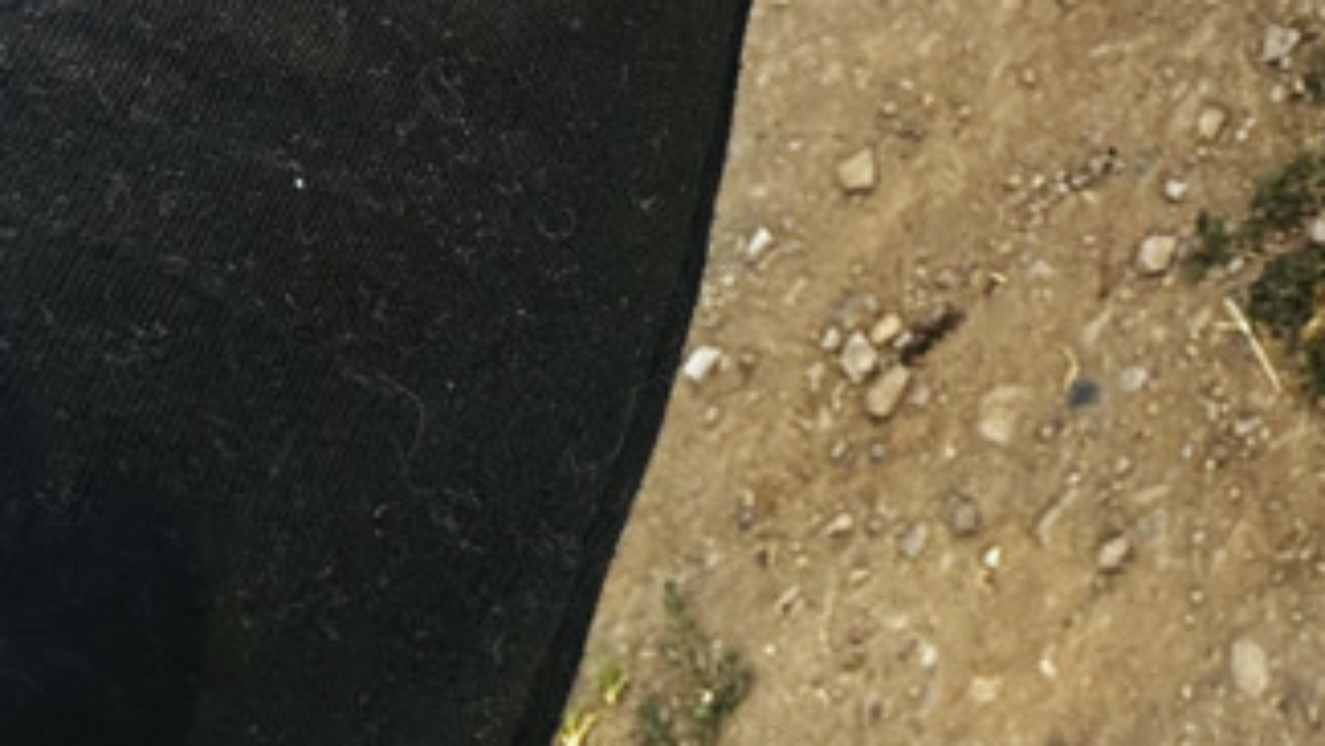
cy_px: -1080
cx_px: 1517
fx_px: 2776
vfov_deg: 12.1
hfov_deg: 24.7
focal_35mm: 79
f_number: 1.9
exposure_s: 1/125
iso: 20
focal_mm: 2.69
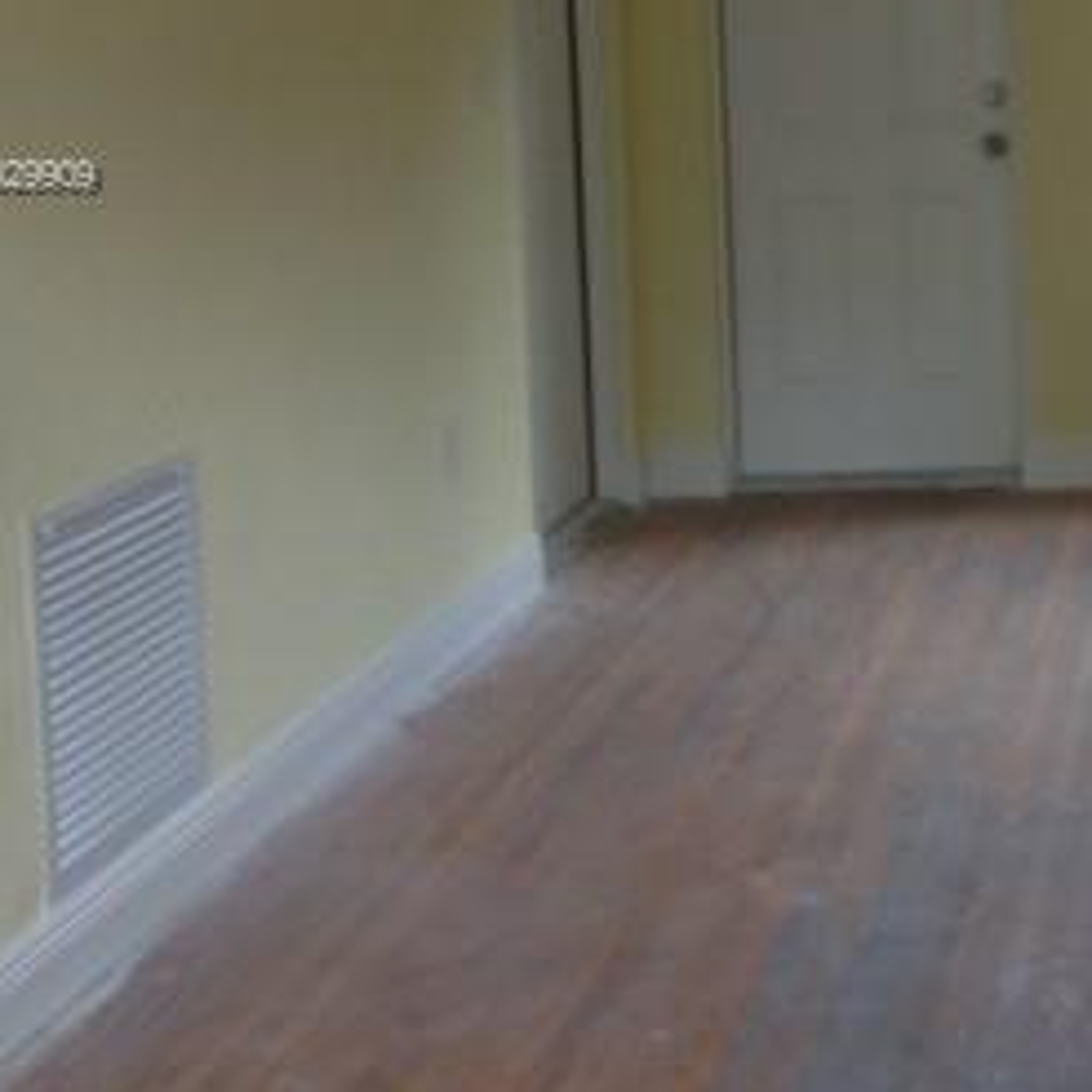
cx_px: 1243
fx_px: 2712
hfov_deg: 21.4
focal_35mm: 76
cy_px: 178
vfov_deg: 22.4
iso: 64
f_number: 2.4
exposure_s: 1/60
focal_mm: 4.13
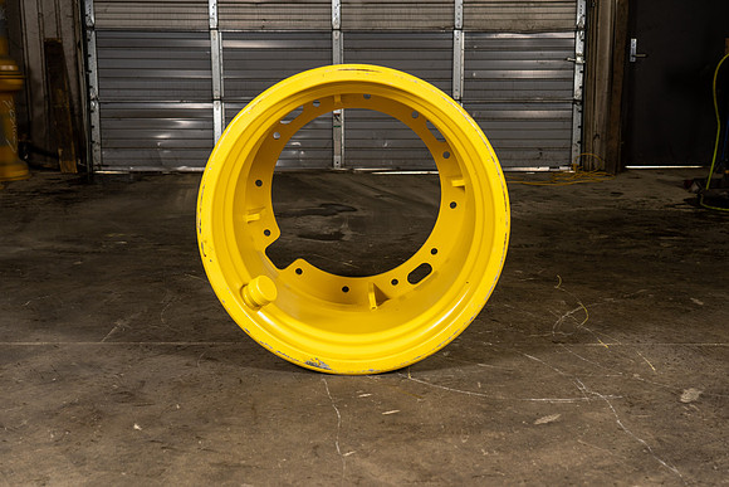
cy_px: 244
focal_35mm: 46
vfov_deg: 29.3
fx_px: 932
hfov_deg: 42.7
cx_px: 364
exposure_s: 1/100
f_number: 5.6
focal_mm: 46
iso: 500
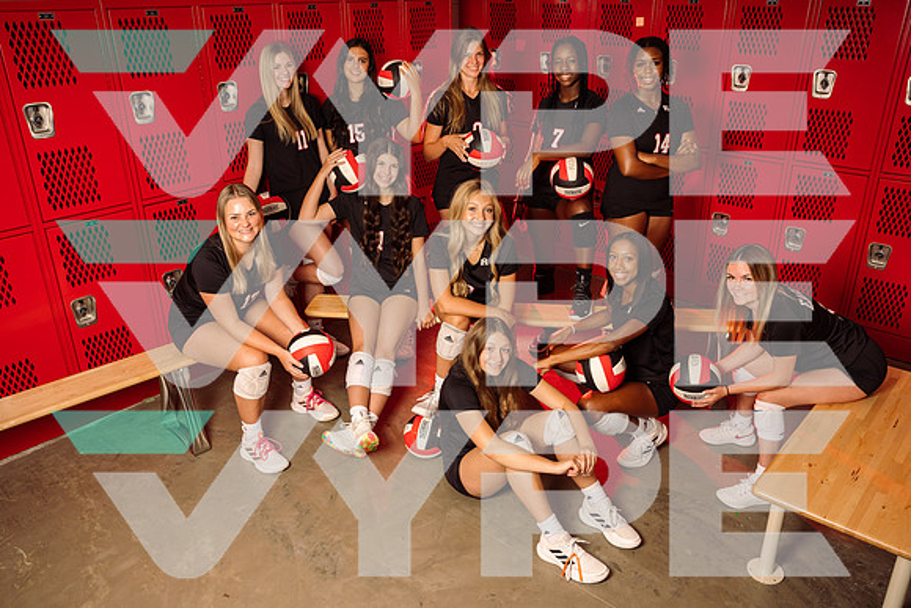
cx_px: 456
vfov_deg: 45.0
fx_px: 734
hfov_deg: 63.6
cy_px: 304
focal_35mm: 29
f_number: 8
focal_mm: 29
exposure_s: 1/250
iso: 250
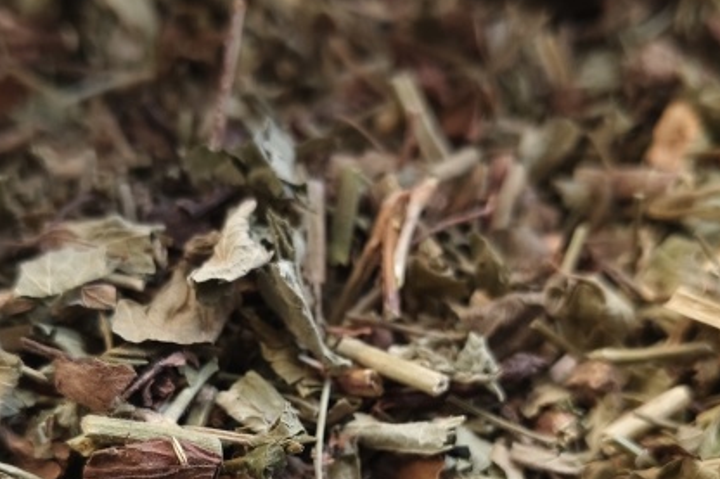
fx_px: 920
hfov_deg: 42.7
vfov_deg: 28.2
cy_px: 427
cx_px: 317
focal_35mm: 46
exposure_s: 1/50
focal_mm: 5.6
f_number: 1.88
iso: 641
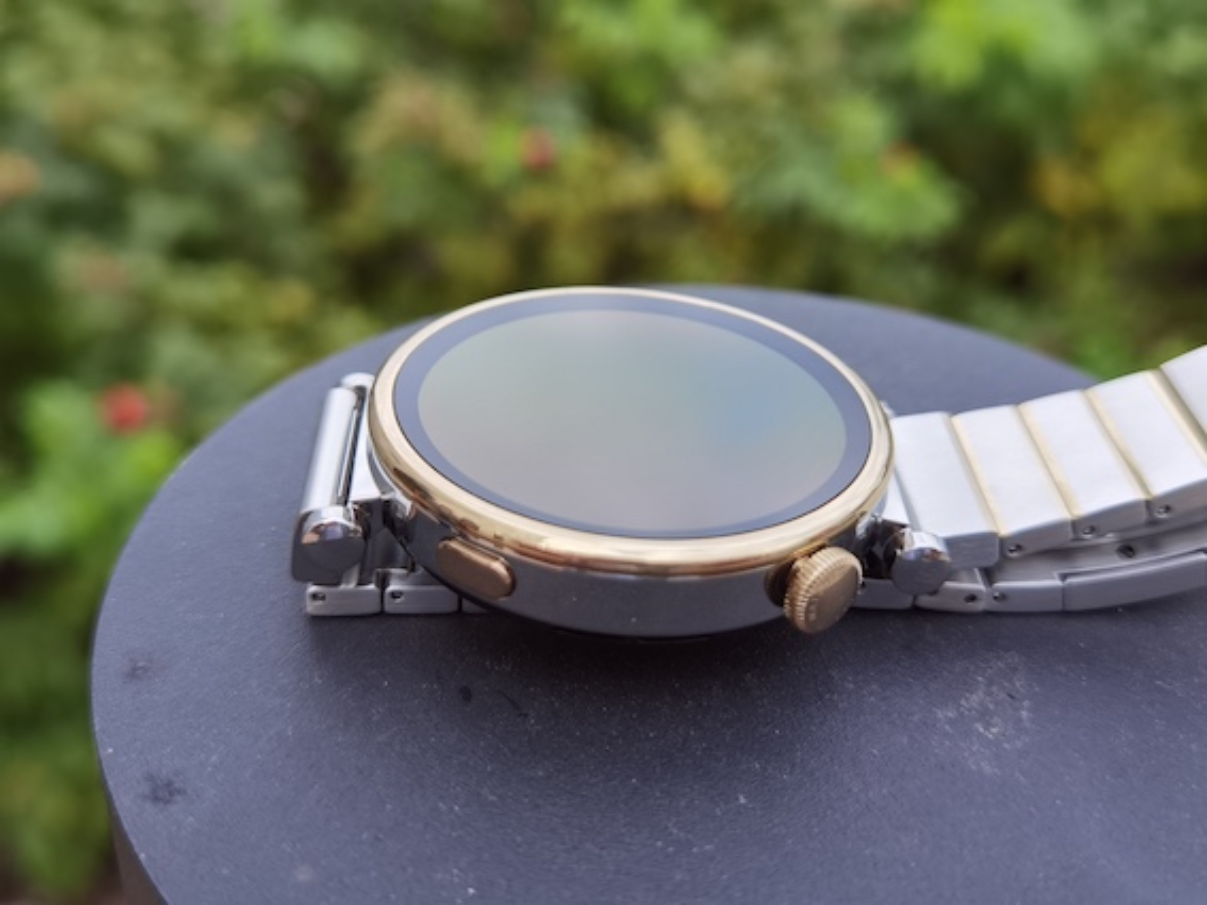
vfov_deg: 36.8
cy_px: 452
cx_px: 604
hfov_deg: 47.9
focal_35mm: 39
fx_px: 1360
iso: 50
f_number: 1.9
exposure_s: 1/1047
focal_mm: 6.71
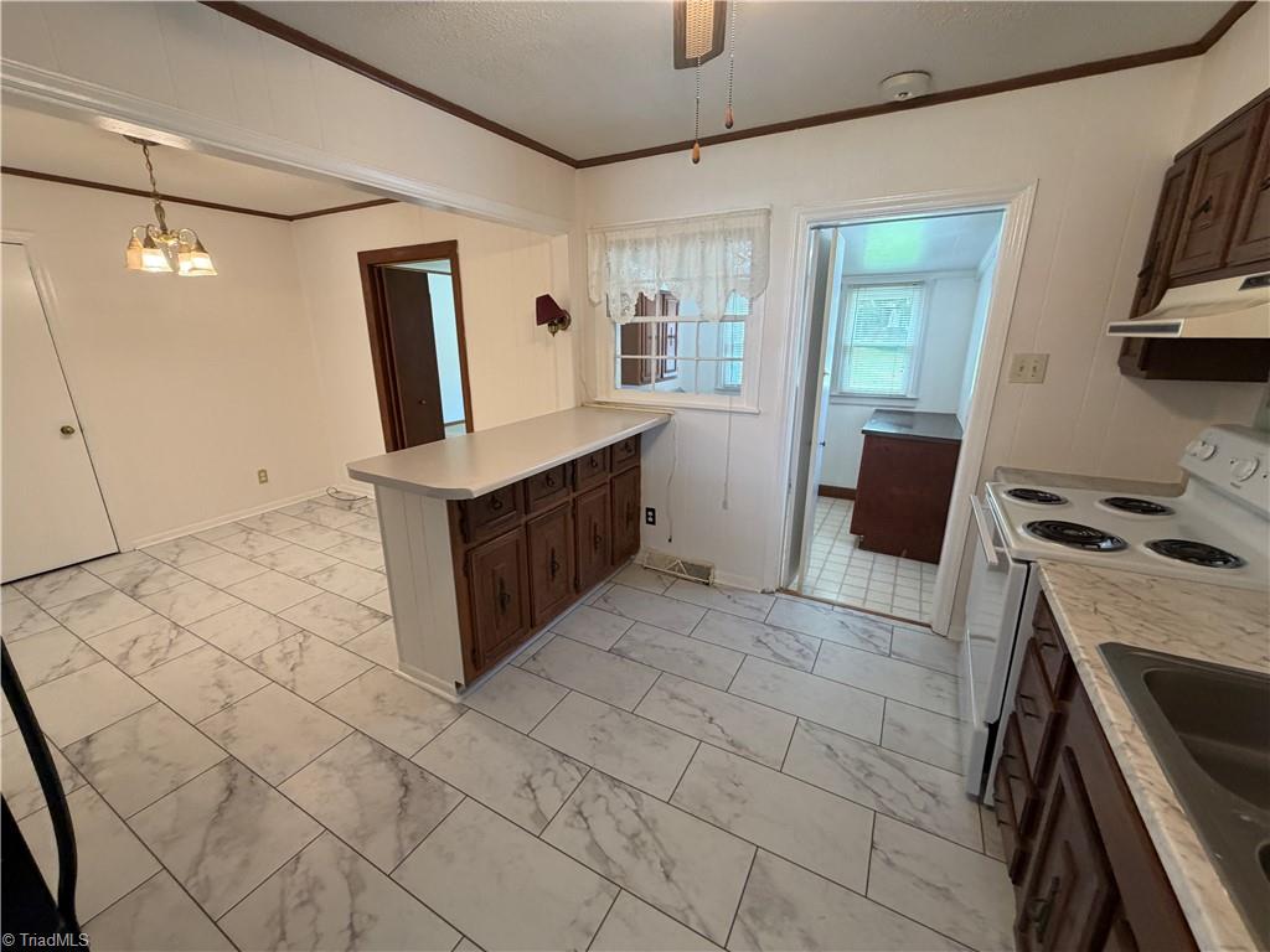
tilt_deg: -14.1
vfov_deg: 85.7
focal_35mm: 14
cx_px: 635
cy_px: 476
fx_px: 514
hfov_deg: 102.1
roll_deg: +0.0
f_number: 2.2
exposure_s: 1/120
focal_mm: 2.22
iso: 250
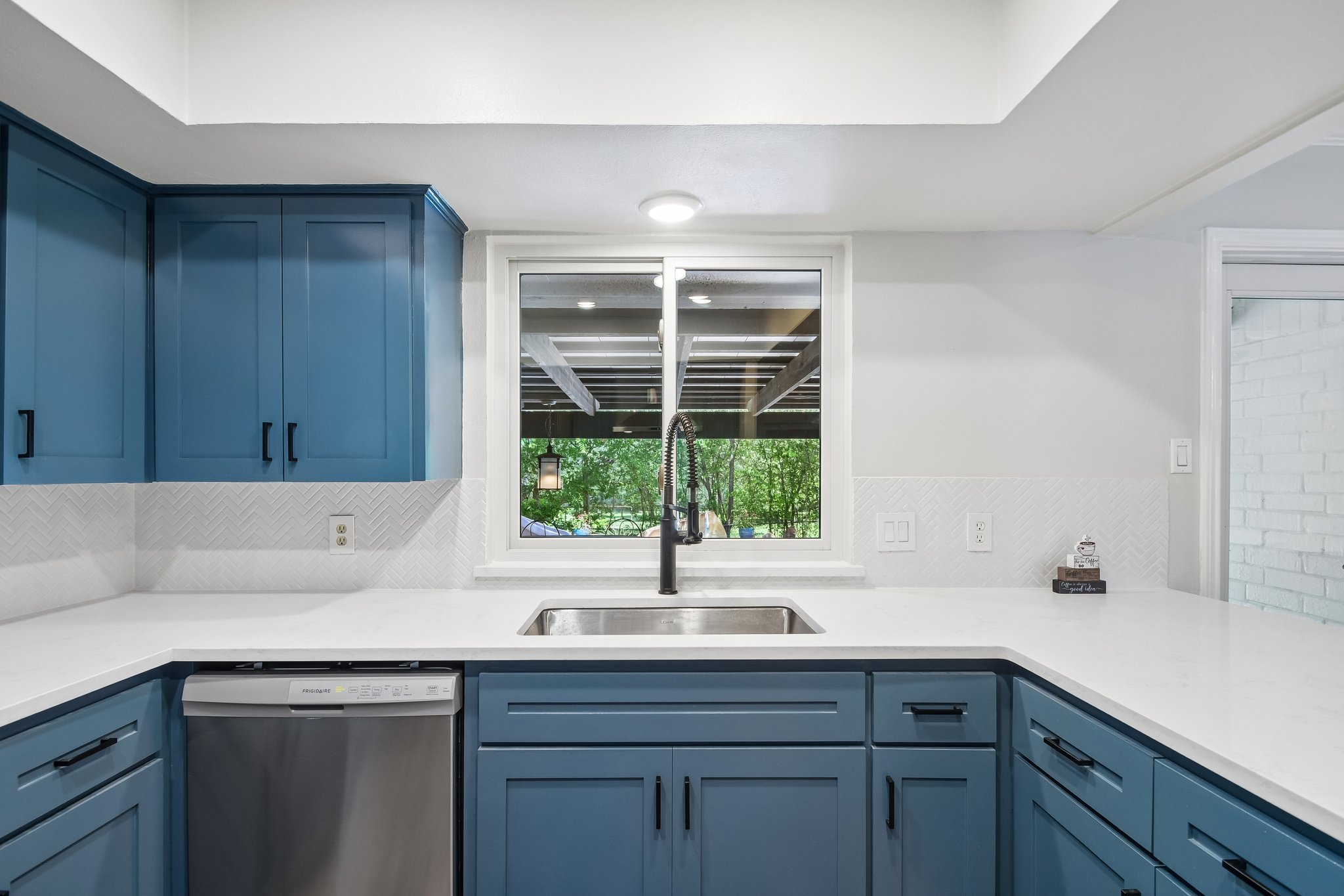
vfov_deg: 77.3
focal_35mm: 15
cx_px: 672
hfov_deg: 100.4
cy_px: 448
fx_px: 560
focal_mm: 10
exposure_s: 1/8
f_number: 8
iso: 400
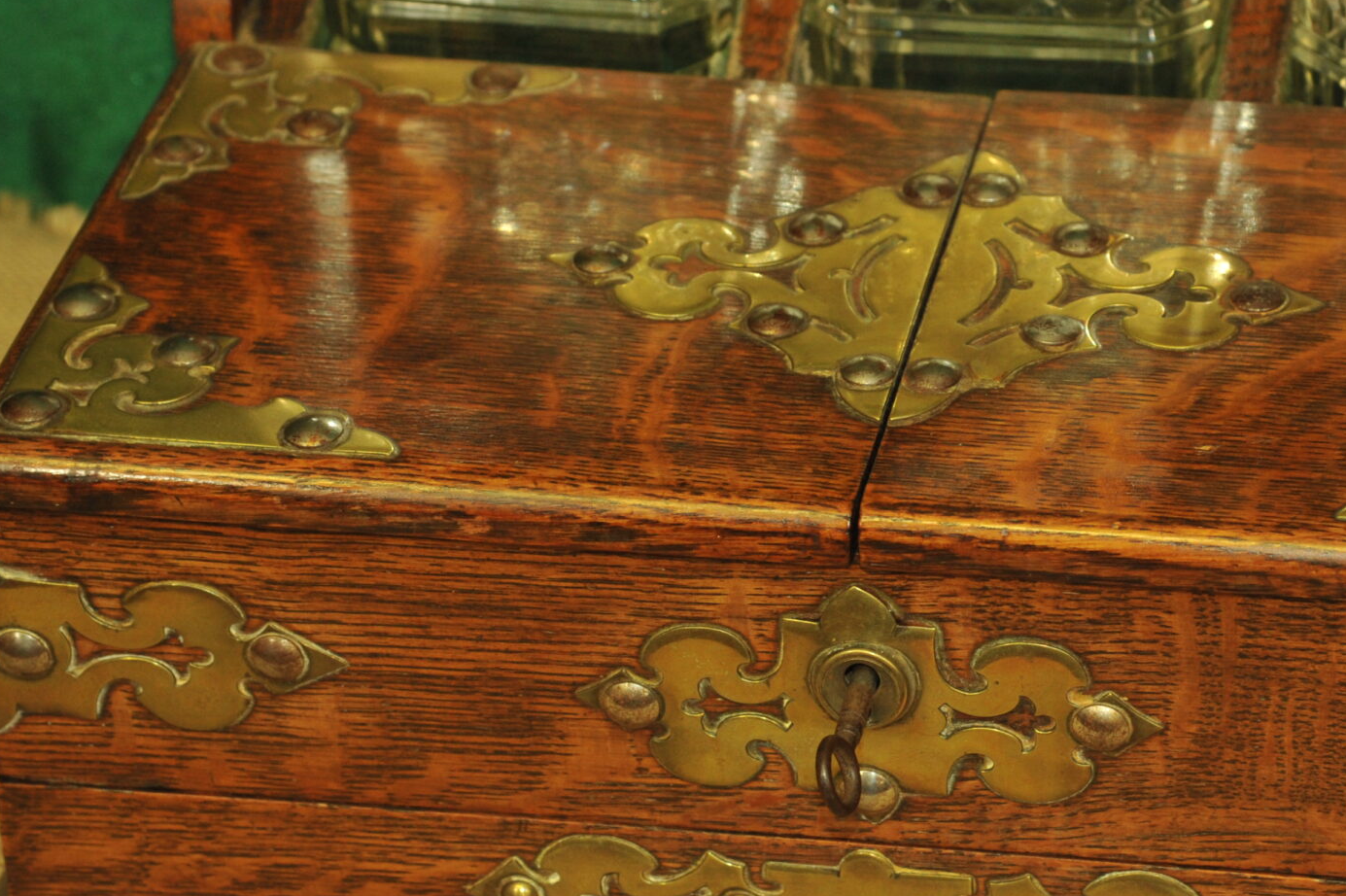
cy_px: 512
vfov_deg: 8.1
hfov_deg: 12.1
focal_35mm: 170
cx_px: 1000
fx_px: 6353
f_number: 7.1
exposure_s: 1/60
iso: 1250
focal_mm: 92
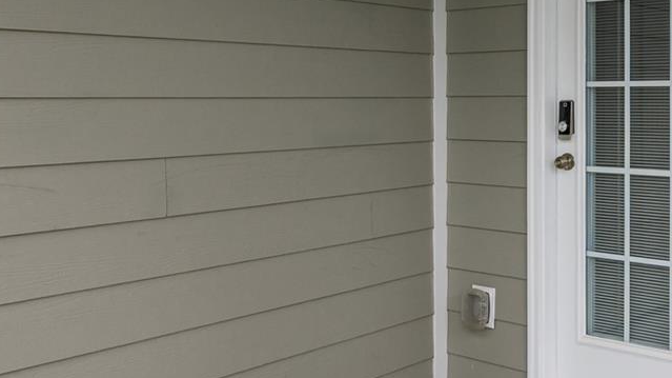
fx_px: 837
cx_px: 529
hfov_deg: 42.0
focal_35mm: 47
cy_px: 121
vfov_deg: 25.3
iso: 140
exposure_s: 1/250
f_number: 5.6
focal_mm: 14
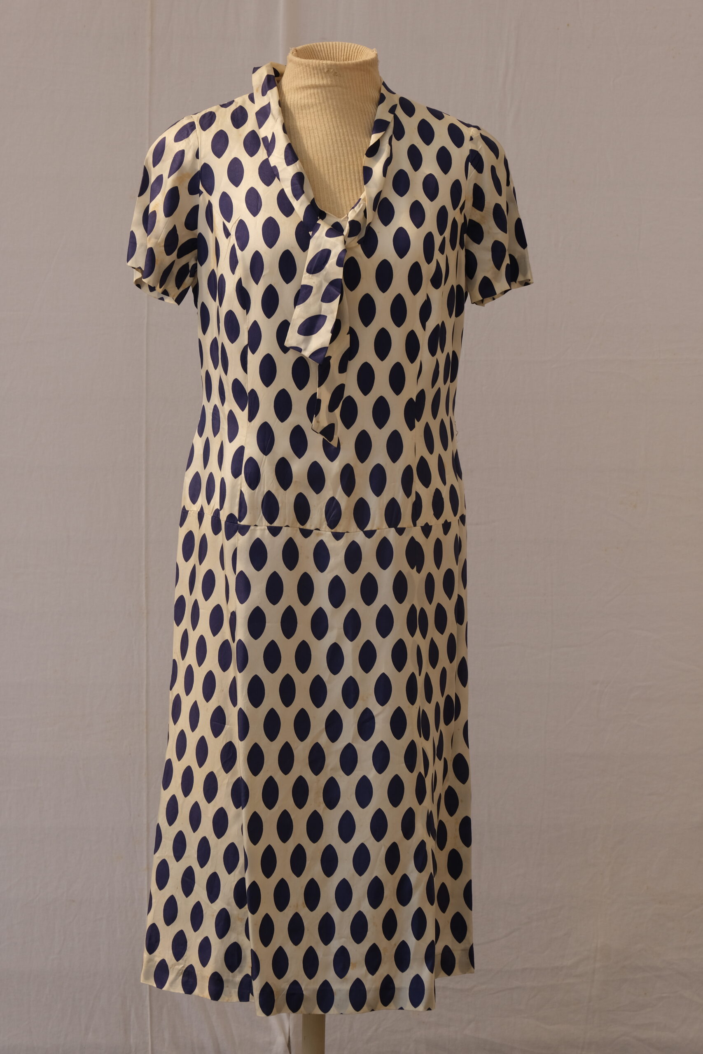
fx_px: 2431
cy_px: 527
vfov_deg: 24.5
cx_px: 352
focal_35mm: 83
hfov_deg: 16.5
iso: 320
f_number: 9
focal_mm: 55
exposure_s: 1/160
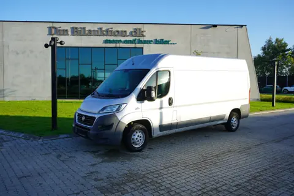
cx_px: 147
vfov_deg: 43.6
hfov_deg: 61.9
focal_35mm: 30
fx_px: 245
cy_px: 98
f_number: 8
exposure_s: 1/125
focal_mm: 30
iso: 100
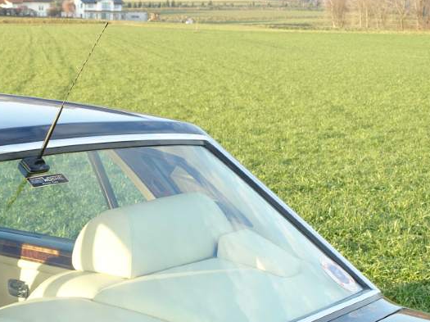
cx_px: -23
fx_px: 943
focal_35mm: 76
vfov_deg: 19.1
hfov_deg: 24.3
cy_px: 283
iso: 125
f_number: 4
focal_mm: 13.34
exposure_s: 1/100
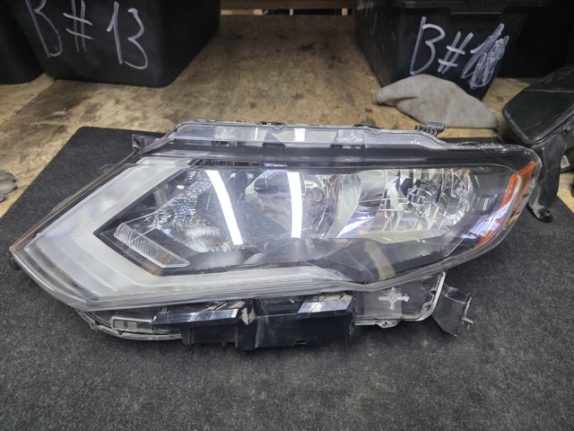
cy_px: 216
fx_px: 381
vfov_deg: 58.9
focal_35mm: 23
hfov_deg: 73.9
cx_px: 287
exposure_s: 1/100
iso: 250
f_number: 1.7
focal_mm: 6.3
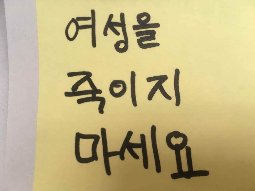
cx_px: 128
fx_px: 214
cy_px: 96
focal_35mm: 29
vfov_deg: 48.2
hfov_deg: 61.7
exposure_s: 1/30
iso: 32
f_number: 2.2
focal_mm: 4.15
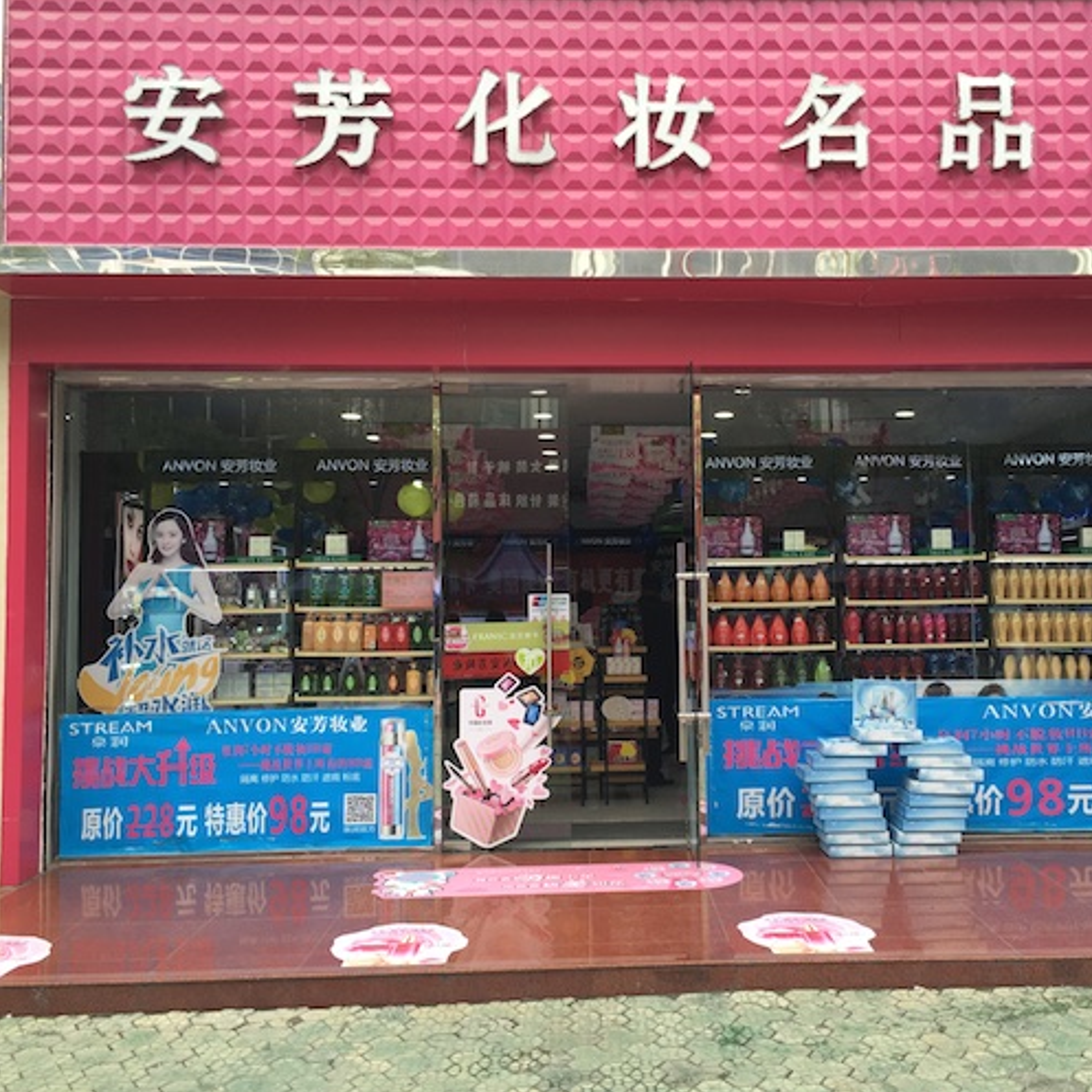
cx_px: 650
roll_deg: -0.1
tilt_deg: +4.2
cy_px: 557
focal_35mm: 35
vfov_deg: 47.2
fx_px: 1249
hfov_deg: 47.0
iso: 25
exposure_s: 1/108
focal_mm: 4.15
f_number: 2.2
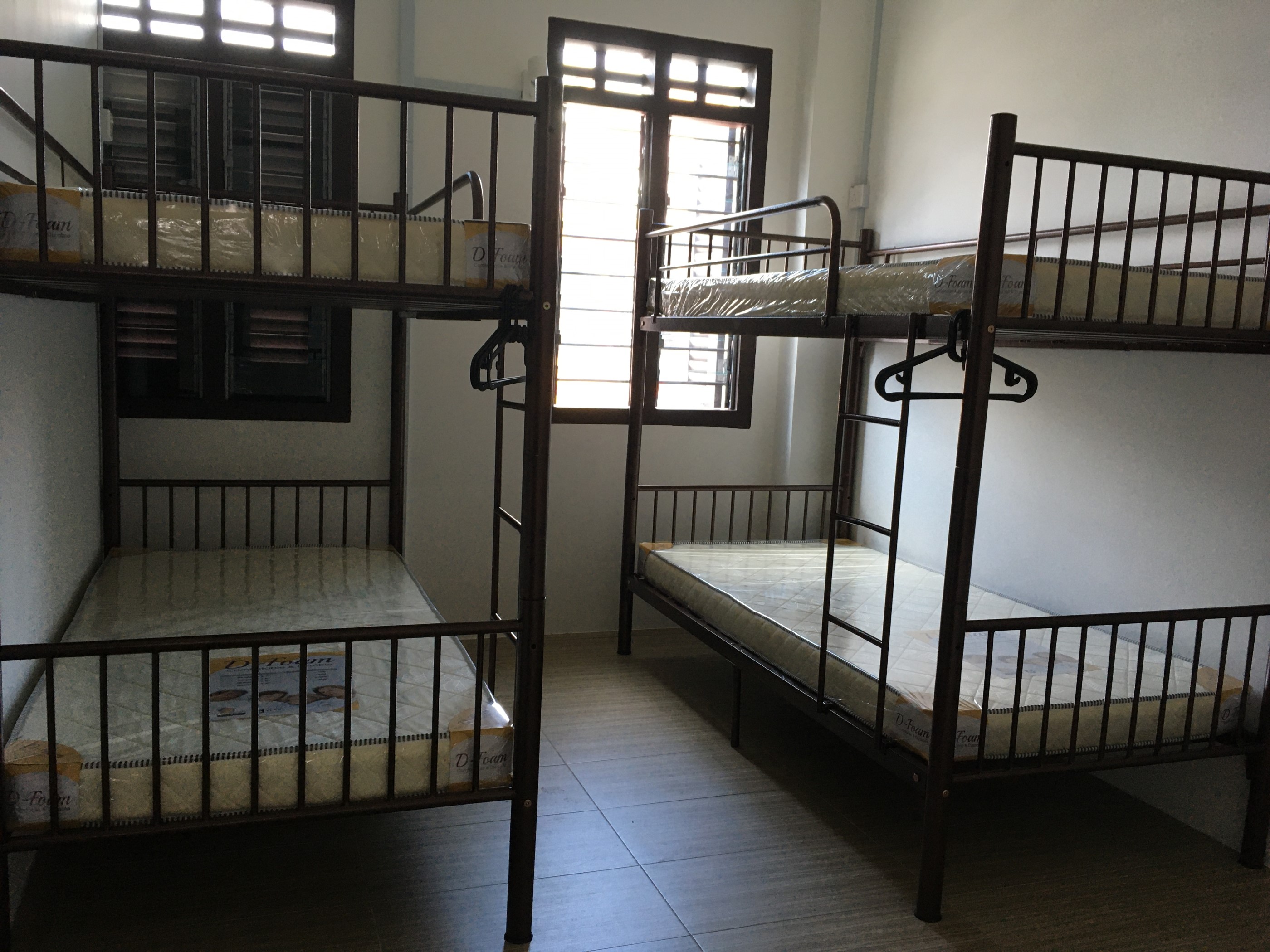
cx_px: 635
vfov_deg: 48.2
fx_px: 1064
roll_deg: -3.3
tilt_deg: -7.3
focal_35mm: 29
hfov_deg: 61.7
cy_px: 476
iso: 50
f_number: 2.2
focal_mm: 4.15
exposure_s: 1/33
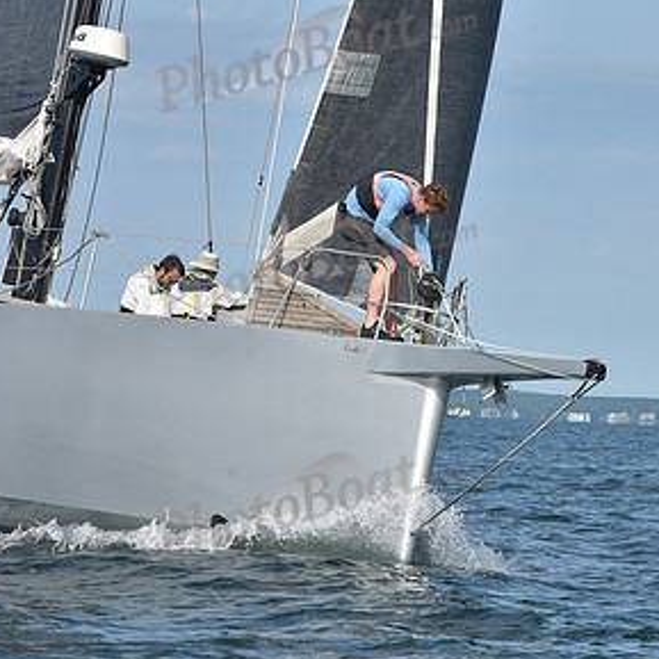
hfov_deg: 6.0
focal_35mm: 290
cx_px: 597
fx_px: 6246
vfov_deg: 6.0
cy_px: 350
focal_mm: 170
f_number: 9
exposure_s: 1/1250
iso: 320
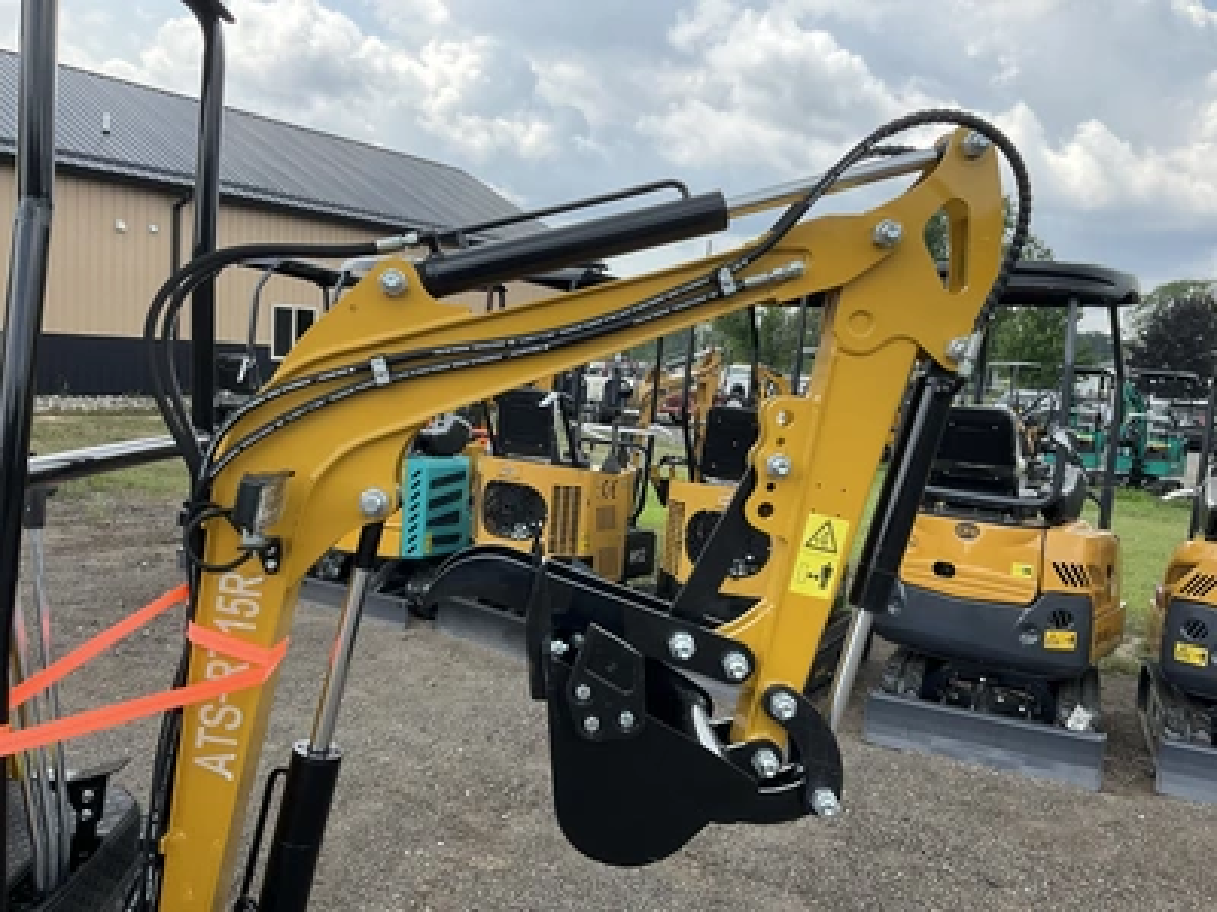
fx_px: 1020
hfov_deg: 61.7
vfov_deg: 48.2
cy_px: 456
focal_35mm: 29
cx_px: 608
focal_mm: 3
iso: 25
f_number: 1.8
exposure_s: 1/580
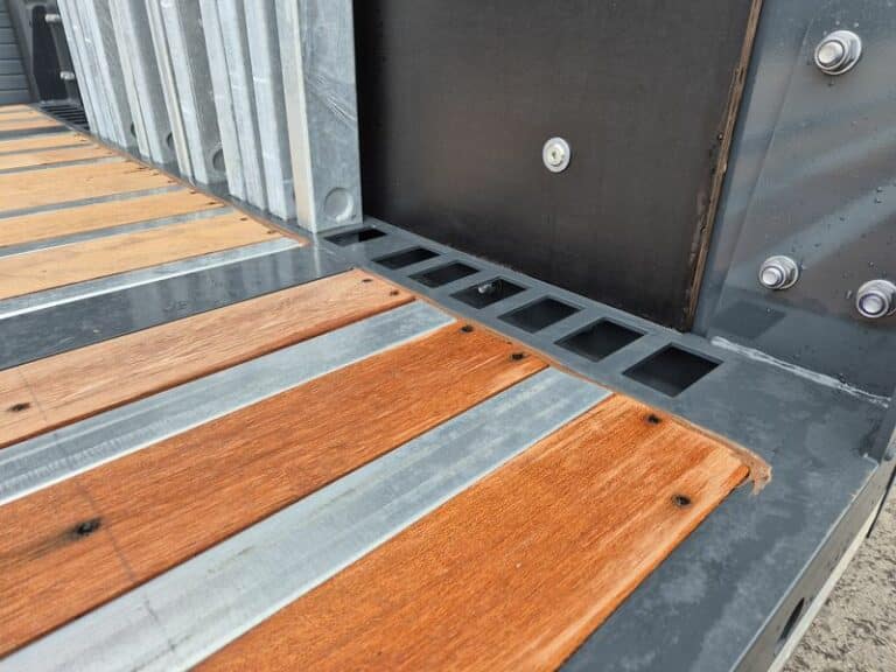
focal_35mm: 23
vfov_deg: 58.9
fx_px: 595
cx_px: 448
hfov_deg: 73.9
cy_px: 336
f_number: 1.8
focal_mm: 5.4
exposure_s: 1/347
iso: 25
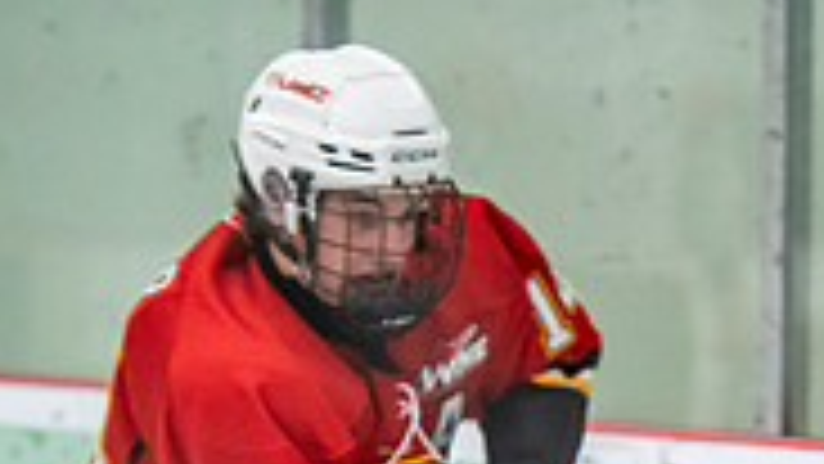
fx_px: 12762
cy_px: 1037
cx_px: 1407
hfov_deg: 3.7
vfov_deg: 2.1
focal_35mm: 584
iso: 2000
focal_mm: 145
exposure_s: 1/640
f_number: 3.2
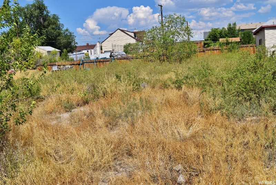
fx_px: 357
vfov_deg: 29.0
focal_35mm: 46
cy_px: 92
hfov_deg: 42.3
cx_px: 138
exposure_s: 1/500
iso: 200
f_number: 11
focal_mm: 31
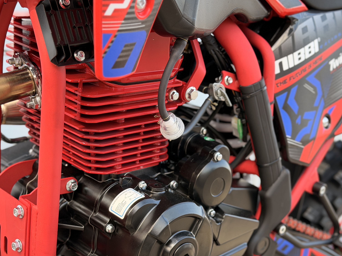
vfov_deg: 22.6
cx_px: 180
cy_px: 153
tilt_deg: +3.6
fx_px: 642
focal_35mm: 65
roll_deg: -0.1
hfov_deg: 29.8
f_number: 1.78
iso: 80
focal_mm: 6.76
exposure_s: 1/237
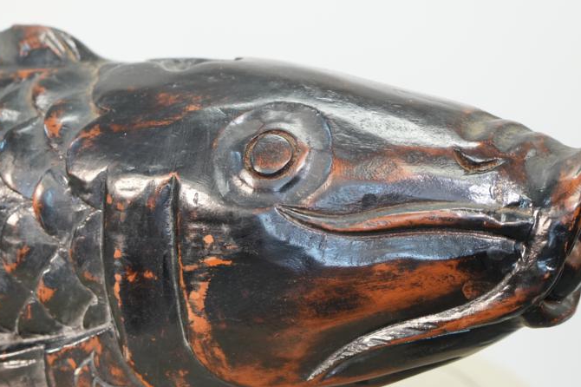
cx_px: 209
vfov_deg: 8.1
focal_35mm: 170
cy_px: 188
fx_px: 2742
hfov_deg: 12.1
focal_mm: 105
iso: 3200
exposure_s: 1/125
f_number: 4
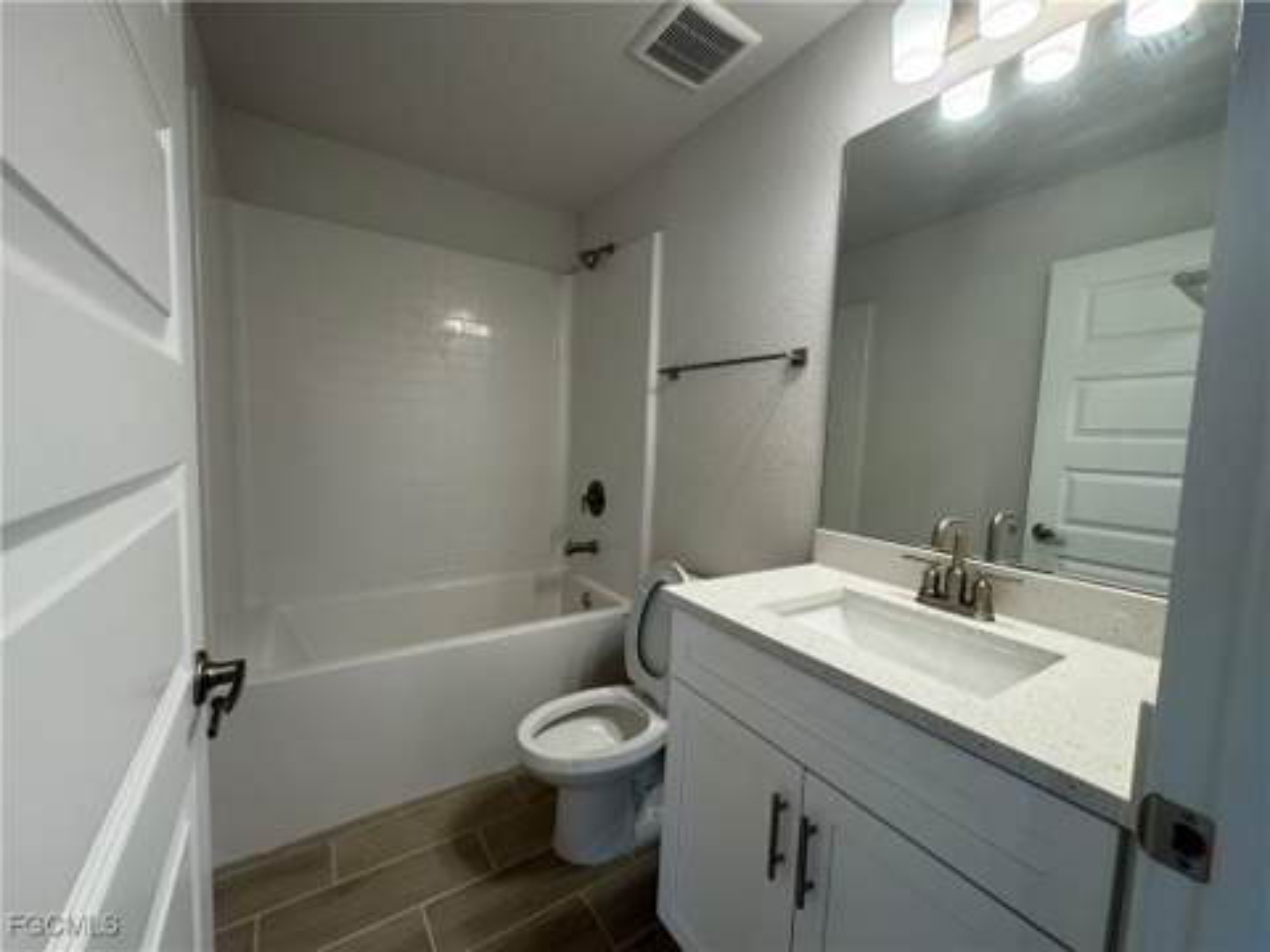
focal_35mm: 14
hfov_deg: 102.1
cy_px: 476
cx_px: 635
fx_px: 514
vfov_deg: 85.7
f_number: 2.2
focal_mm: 2.22
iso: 160
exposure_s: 1/120
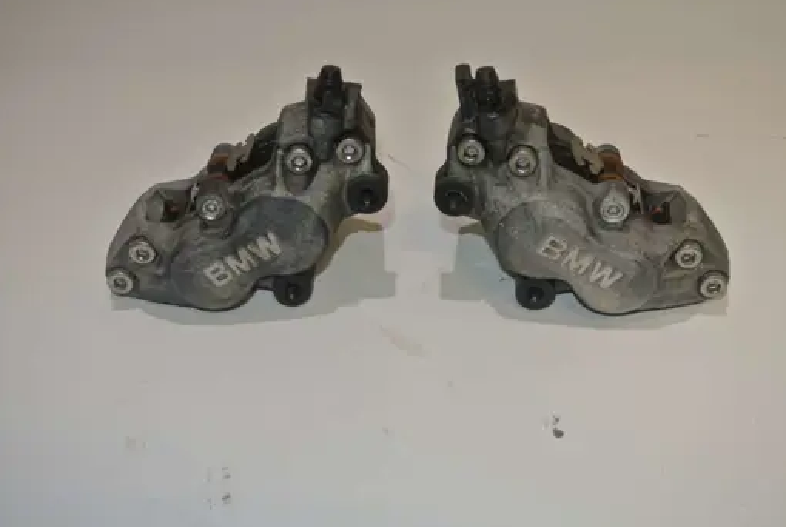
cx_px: 408
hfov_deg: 49.5
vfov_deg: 34.3
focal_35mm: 39
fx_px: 853
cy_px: 264
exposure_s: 1/60
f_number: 4
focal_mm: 14
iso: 200
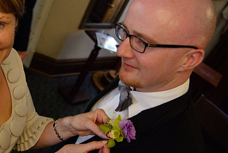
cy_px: 78
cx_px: 62
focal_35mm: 54
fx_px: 342
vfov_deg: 25.1
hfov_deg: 36.1
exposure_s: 1/30
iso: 800
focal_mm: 24
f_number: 2.8
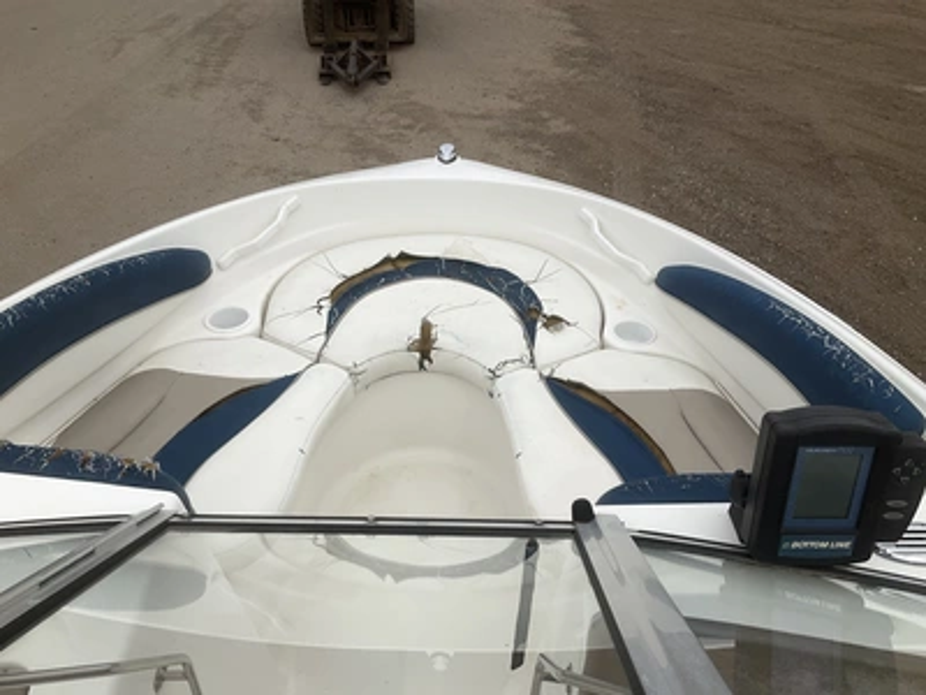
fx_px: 776
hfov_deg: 61.7
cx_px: 463
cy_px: 348
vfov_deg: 48.2
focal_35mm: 29
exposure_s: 1/2320
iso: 25
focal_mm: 3
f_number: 1.8
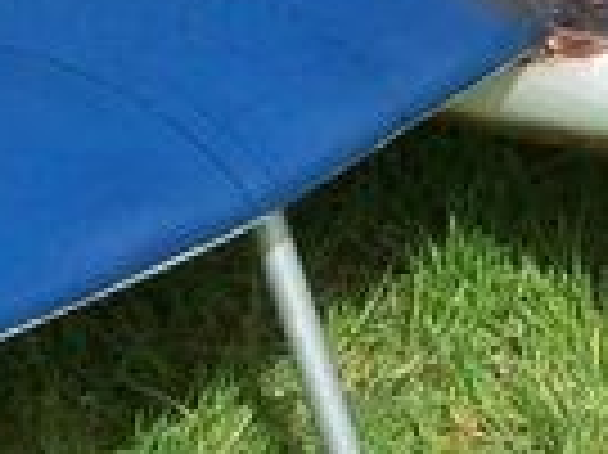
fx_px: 4019
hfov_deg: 8.5
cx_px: -140
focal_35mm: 229
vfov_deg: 6.4
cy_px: -200
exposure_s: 1/364
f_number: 4.8
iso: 80
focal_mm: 6
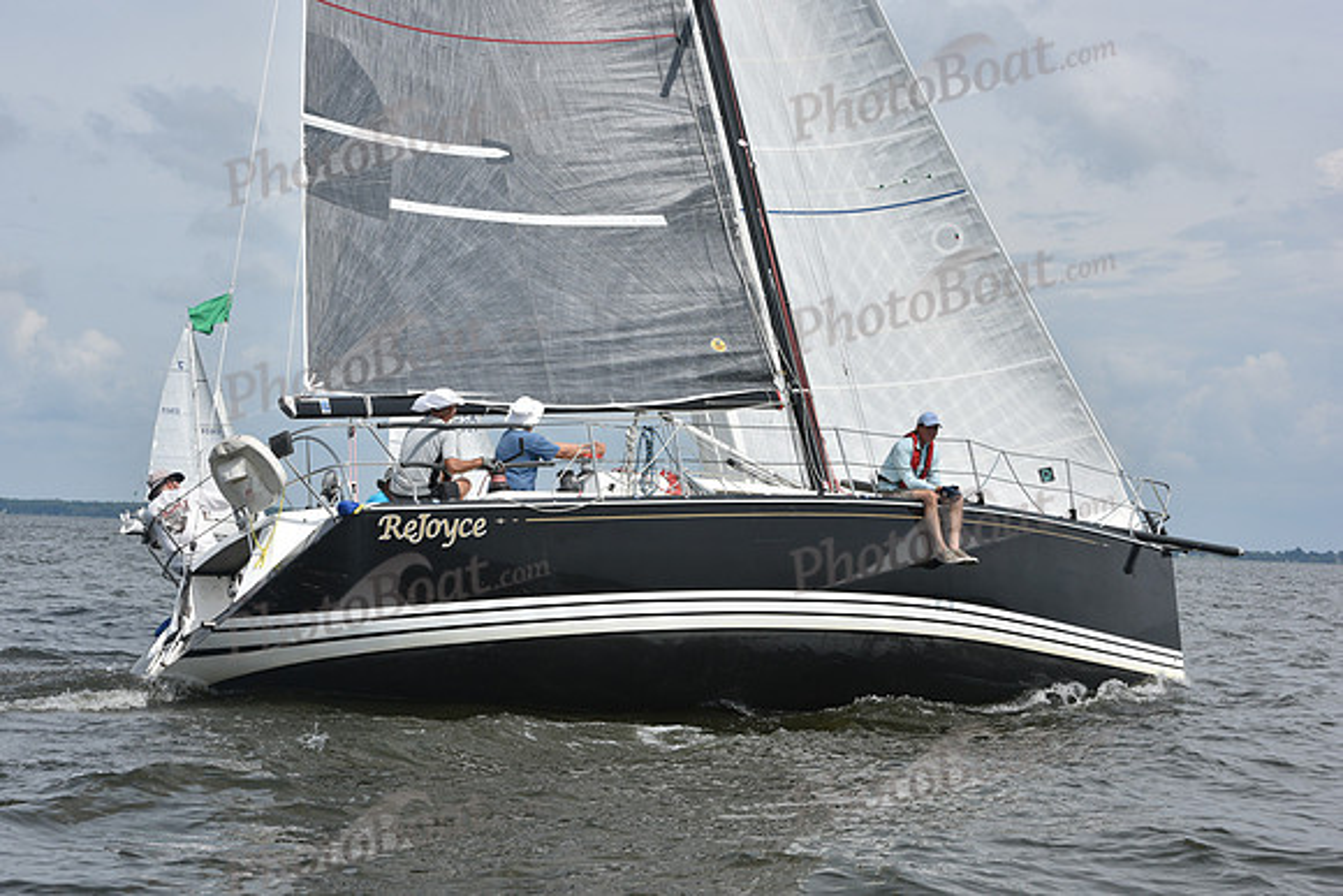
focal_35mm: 70
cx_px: 672
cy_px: 448
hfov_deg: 28.8
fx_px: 2612
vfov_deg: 19.5
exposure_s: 1/1000
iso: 320
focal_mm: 70
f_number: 11
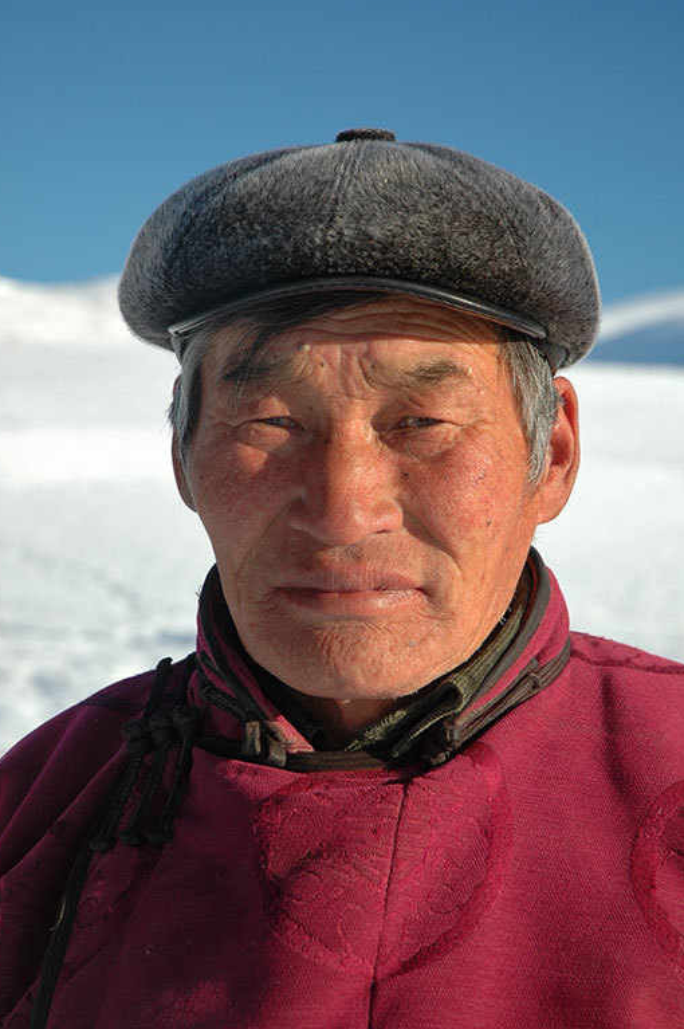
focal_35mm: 97
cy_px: 526
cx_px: 347
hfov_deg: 14.1
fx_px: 2769
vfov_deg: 21.0
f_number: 6.3
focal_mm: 62
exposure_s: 1/160
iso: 200
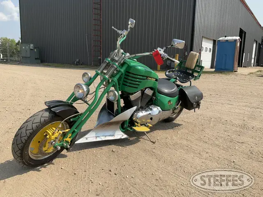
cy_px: 98
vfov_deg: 48.2
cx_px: 132
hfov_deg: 61.7
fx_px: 220
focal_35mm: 29
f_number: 1.8
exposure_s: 1/1912
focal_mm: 3
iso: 25
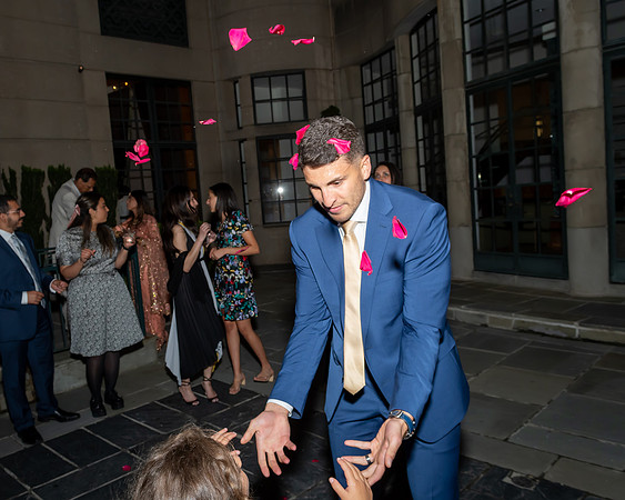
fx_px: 546
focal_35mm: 30
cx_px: 248
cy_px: 243
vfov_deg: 49.2
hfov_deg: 59.1
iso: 500
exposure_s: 1/250
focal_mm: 17
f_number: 5.6
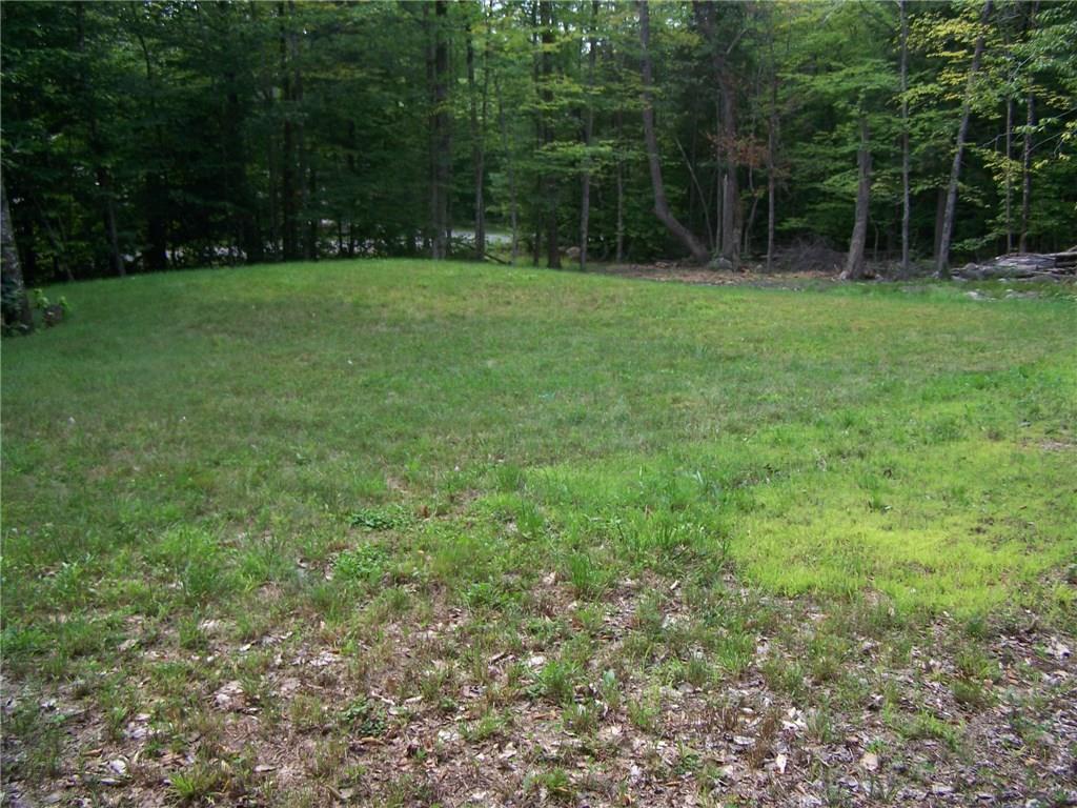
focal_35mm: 38
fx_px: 1182
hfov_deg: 49.0
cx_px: 538
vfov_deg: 37.7
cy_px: 404
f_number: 2.8
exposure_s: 1/320
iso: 64
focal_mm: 6.3
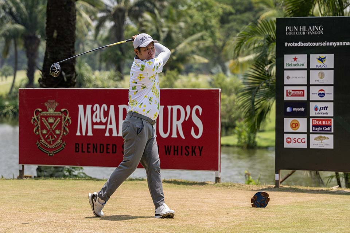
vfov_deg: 12.5
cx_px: 175
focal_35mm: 110
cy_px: 116
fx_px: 1069
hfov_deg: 18.6
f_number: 3.5
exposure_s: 1/5000
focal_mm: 110
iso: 560
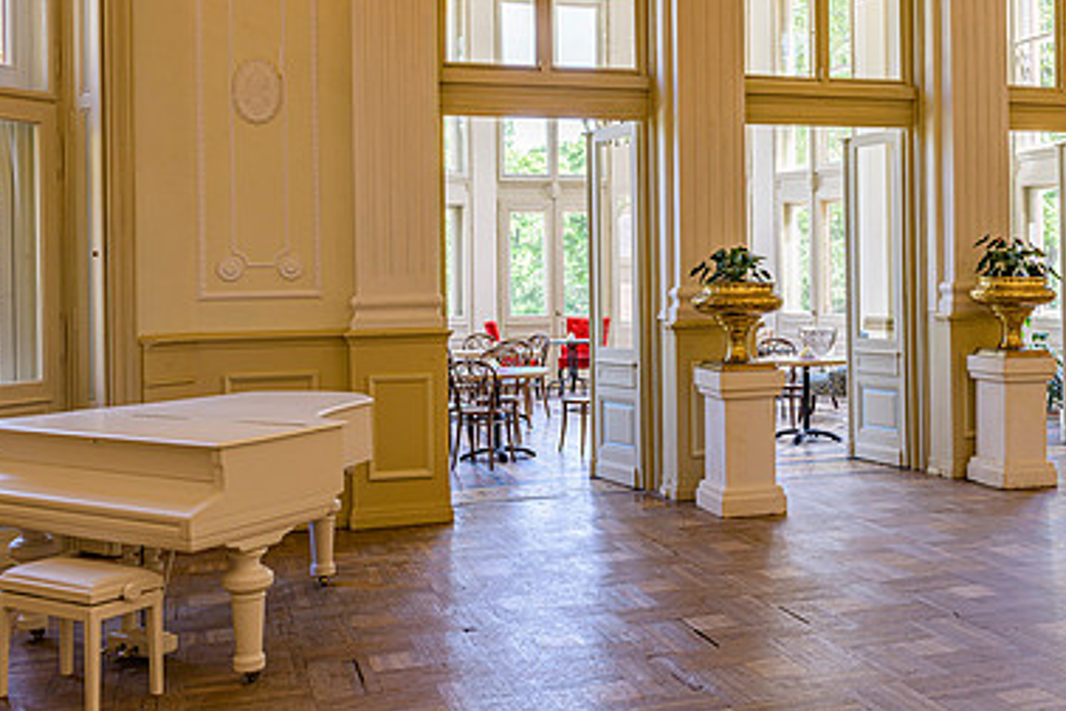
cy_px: 267
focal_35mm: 43
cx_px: 663
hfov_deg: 45.1
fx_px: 1273
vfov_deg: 31.1
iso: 80
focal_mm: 28
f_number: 4.5
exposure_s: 1/60
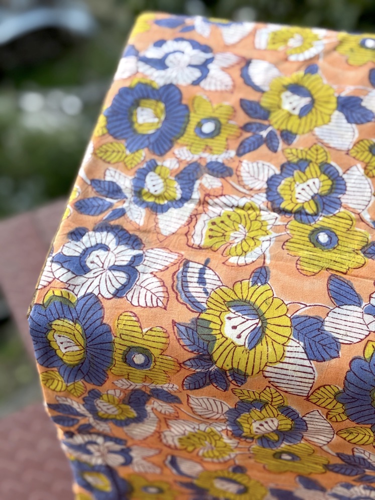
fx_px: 693
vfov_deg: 39.7
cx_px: 188
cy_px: 250
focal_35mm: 48
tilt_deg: -52.6
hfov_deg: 30.3
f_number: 1.78
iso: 64
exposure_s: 1/549
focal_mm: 6.76
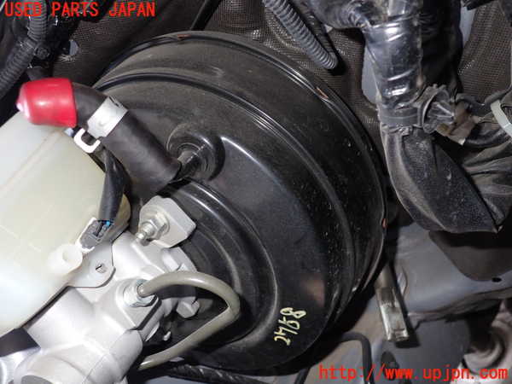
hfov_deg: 60.0
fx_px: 444
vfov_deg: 46.8
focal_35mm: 30
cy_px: 192
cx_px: 256
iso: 200
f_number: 6.3
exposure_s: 1/30
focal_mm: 5.4
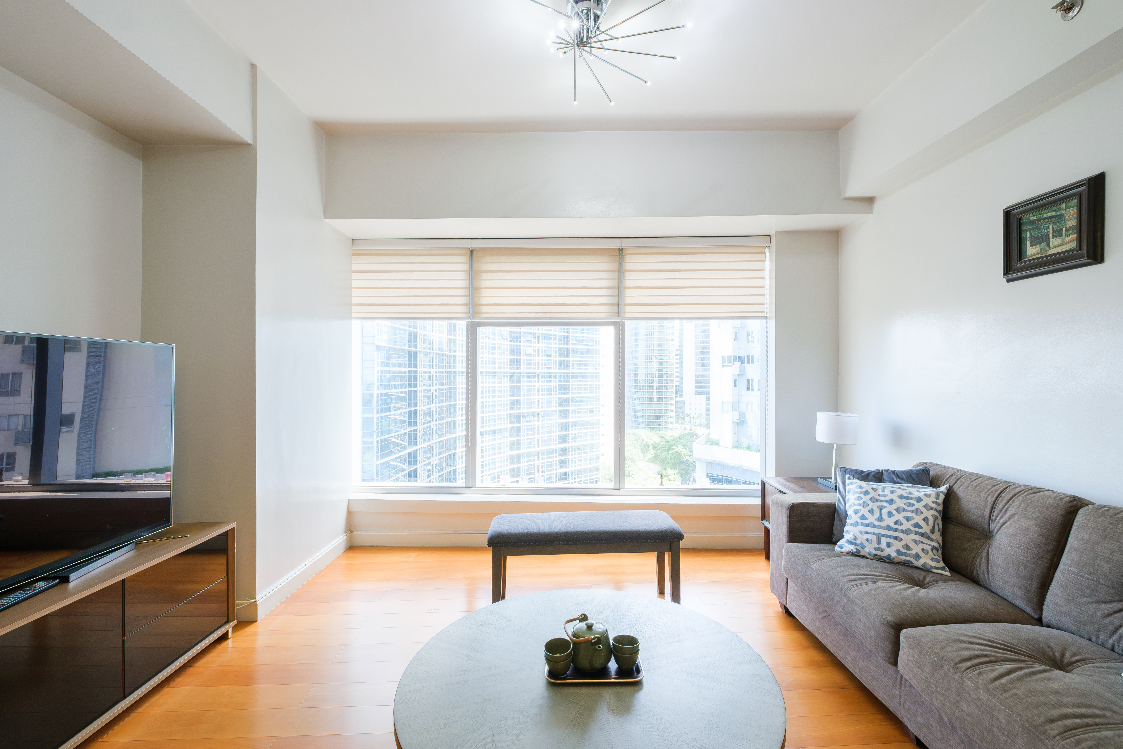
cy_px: 374
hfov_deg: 100.4
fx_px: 468
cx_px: 562
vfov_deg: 77.3
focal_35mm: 15
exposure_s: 1/13
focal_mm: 10
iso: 800
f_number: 8
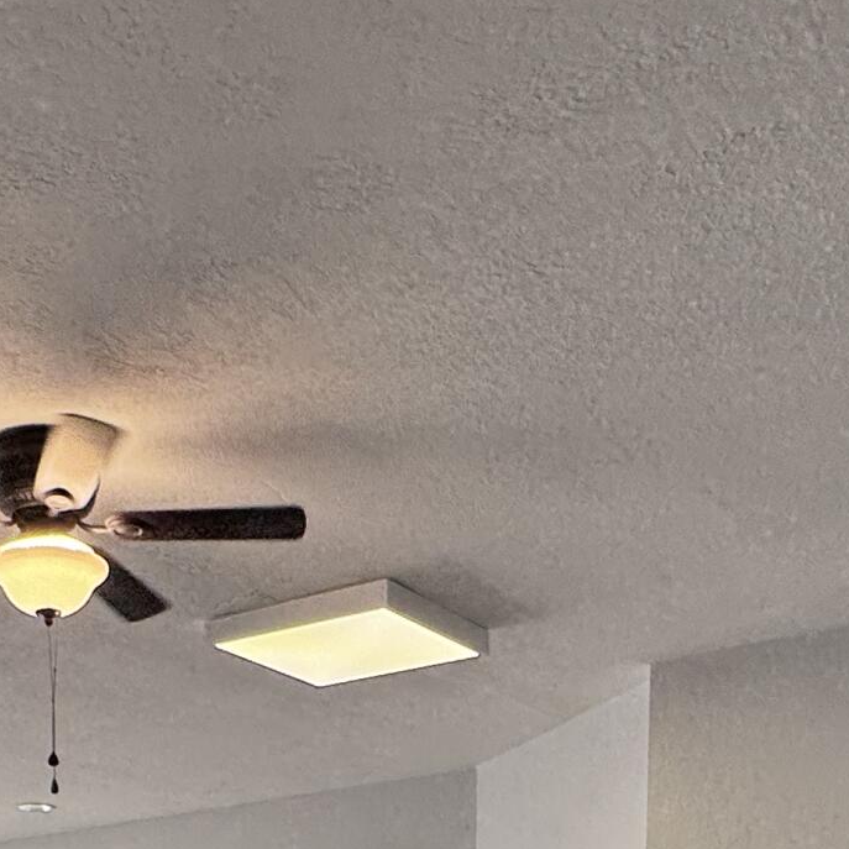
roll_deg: -0.6
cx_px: 188
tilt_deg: -2.5
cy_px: 1196
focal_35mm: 54
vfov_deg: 25.6
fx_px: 1498
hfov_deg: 31.0
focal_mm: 2.22
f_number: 2.2
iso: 50
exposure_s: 1/120
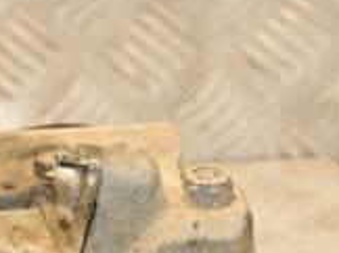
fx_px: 3247
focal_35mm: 332
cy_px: 404
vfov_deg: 4.4
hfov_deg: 6.0
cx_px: 4
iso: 800
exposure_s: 1/200
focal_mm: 62
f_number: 7.1
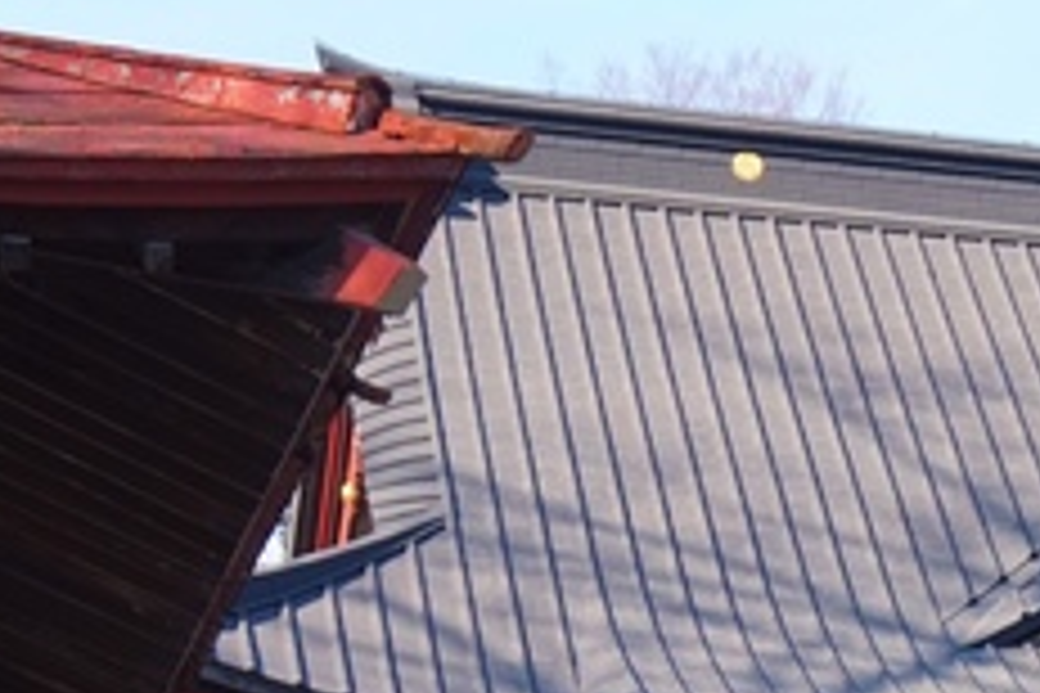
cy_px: 837
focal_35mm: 151
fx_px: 4354
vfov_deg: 9.0
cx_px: 1562
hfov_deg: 12.9
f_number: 7.1
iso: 100
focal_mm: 29
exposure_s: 1/80
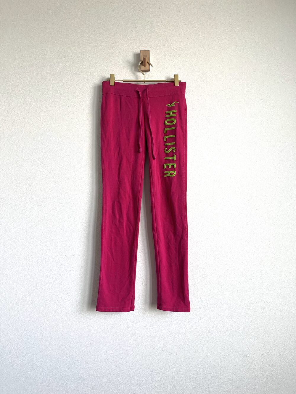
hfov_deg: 53.1
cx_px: 148
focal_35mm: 26
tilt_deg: +0.8
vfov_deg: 67.3
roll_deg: -0.2
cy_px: 197
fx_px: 296
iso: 50
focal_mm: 5.1
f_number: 1.6
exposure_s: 1/120
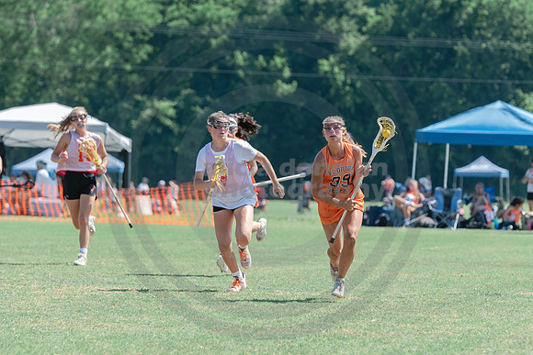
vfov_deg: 4.9
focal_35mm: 282
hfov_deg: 7.3
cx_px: 311
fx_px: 4183
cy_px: 206
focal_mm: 185
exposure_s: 1/1250
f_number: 4.5
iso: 400
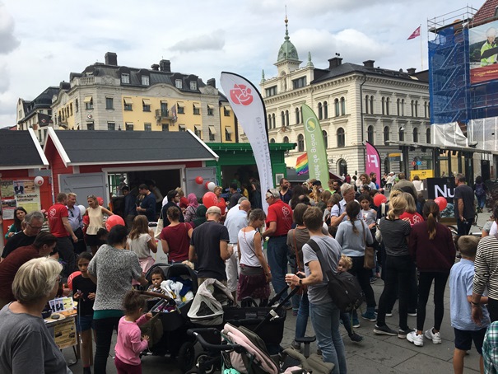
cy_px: 187
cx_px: 249
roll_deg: +2.5
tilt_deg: -1.2
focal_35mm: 29
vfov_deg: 48.2
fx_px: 417
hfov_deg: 61.6
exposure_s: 1/999
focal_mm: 4.15
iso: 25
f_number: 2.2
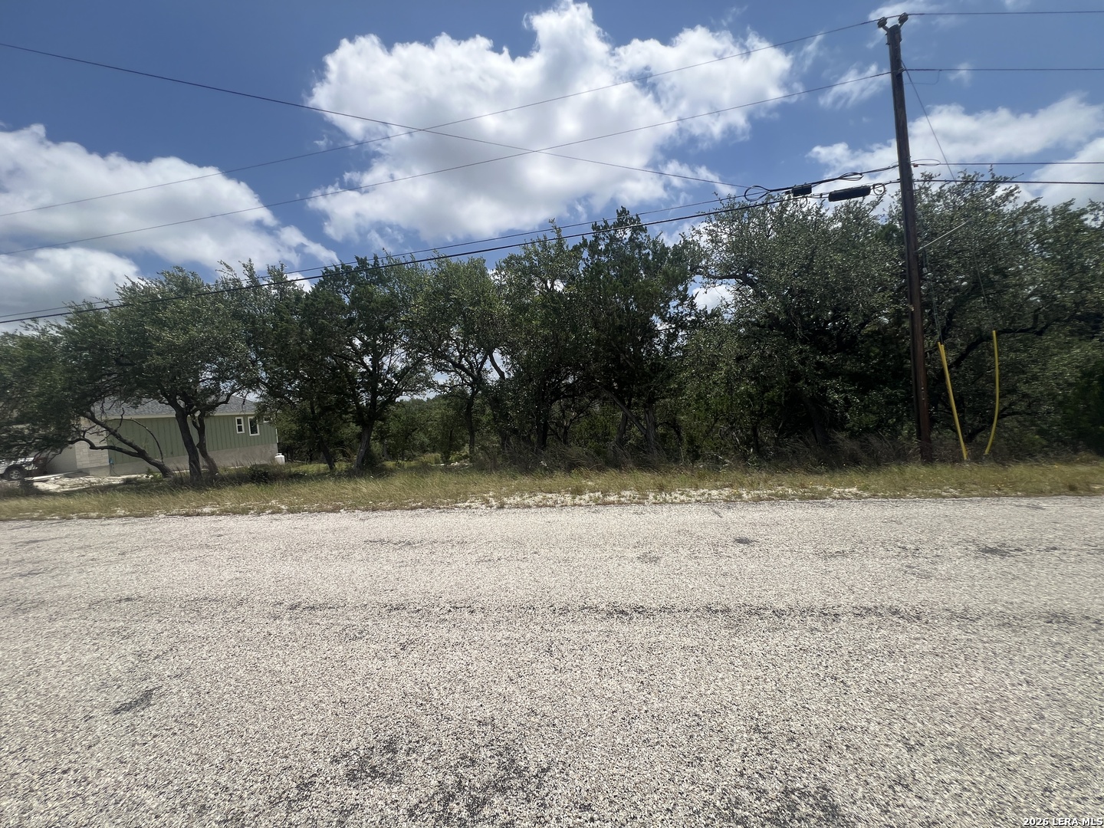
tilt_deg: -1.7
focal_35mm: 13
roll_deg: +5.9
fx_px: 415
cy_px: 414
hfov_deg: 106.2
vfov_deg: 89.9
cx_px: 552
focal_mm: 1.57
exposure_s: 1/1597
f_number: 1.8
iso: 32
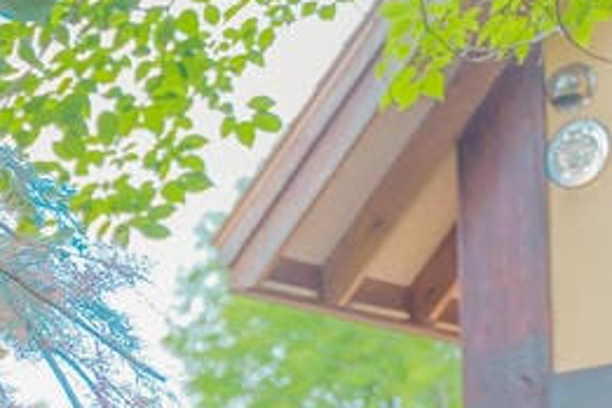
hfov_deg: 11.2
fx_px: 2737
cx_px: -734
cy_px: 884
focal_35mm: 161
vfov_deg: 8.0
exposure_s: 1/200
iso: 250
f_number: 2.8
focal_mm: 35
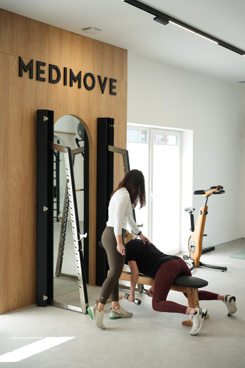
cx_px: 122
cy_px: 184
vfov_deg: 42.3
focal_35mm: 46
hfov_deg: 28.9
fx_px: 475
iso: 1250
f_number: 3.2
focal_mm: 46.5
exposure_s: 1/1600
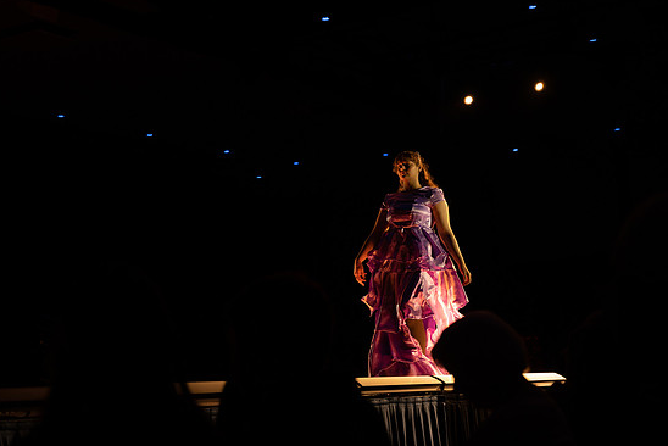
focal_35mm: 67
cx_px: 335
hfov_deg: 30.1
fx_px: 1244
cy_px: 228
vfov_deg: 20.3
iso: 800
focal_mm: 61
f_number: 4
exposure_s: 1/400
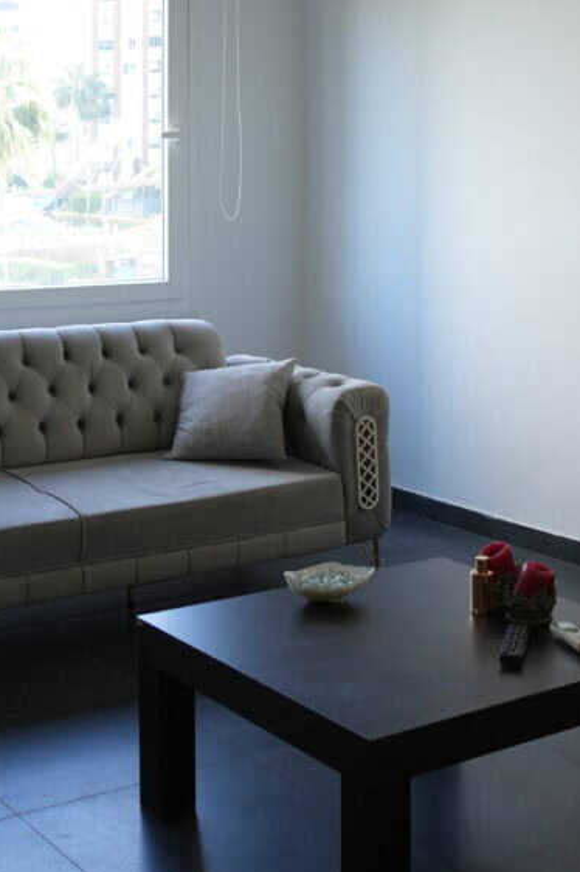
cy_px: 165
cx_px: 341
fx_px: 1500
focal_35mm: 62
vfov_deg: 31.5
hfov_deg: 21.9
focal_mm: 17
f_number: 4
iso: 320
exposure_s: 1/160
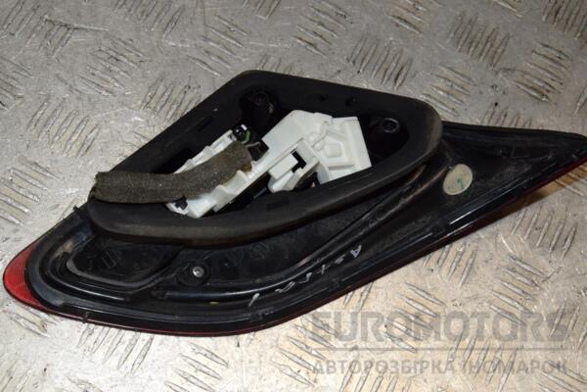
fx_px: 1027
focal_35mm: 63
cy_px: 196
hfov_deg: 31.9
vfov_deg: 21.6
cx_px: 294
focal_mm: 42
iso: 800
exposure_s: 1/200
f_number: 10
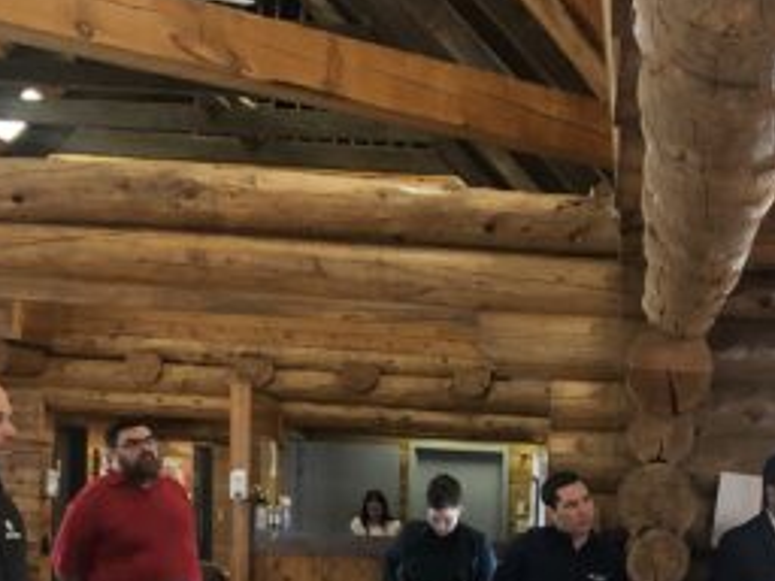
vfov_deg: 16.6
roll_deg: -2.4
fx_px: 1881
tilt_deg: -6.9
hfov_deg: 23.0
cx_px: 593
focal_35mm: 84
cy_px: 750
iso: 40
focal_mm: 3.99
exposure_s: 1/17
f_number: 1.8
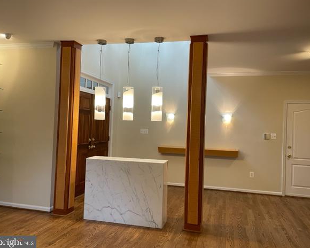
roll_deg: -1.5
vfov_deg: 51.5
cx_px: 166
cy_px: 121
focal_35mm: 28
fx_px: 257
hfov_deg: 62.1
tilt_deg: +1.2
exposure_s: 1/60
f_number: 1.6
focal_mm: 4.2
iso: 200
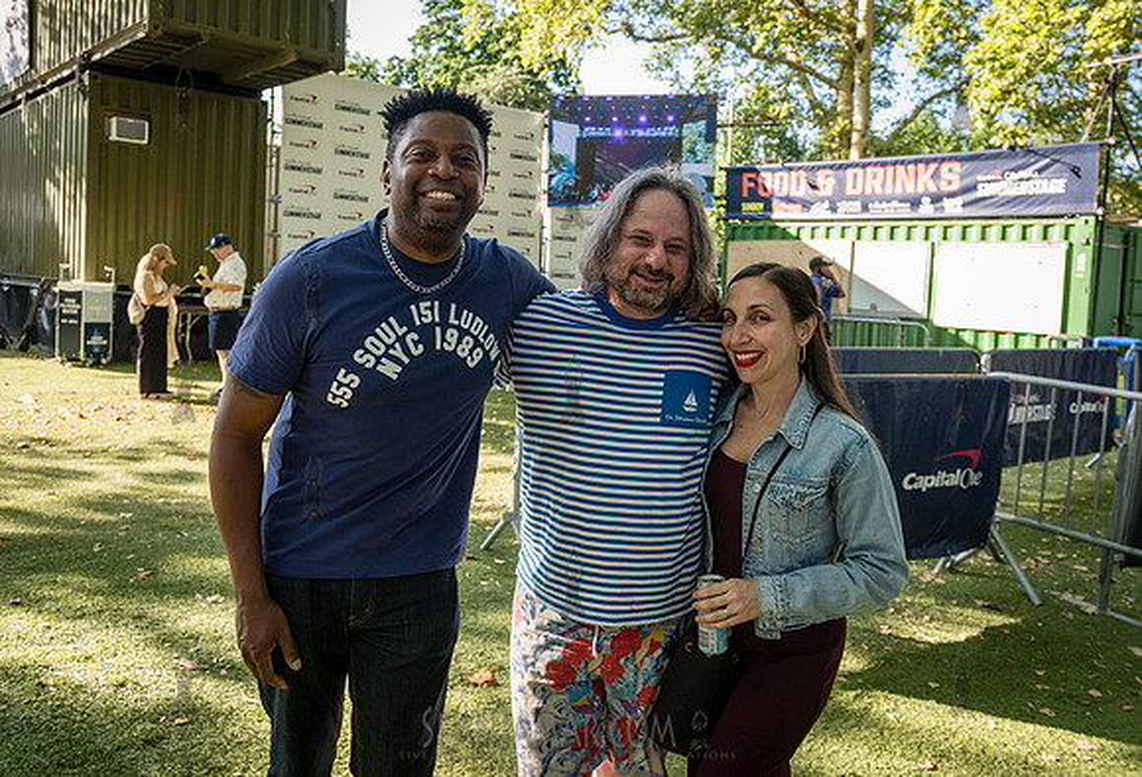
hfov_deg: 60.8
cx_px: 573
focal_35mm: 30
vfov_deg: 43.4
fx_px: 973
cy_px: 328
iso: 1000
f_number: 4.5
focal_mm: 26
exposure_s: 1/800
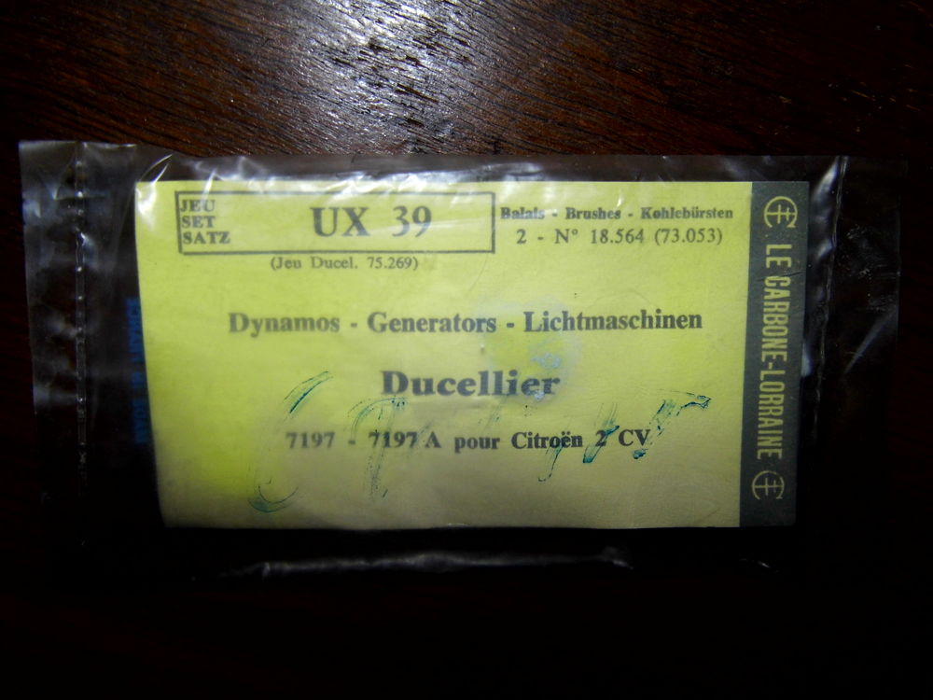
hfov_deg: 61.7
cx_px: 466
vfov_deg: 48.2
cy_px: 350
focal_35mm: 29
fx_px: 782
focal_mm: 5.2
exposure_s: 1/60
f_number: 9.2
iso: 100
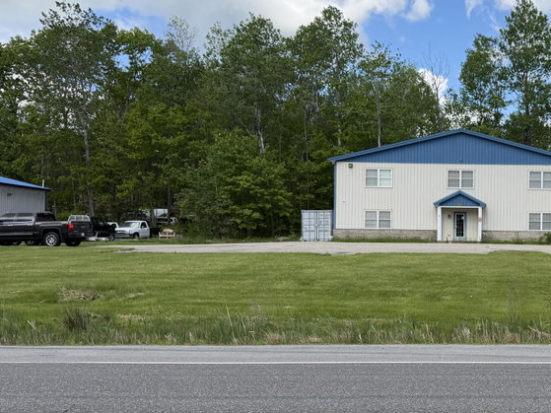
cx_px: 488
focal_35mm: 44
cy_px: 236
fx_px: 700
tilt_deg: +0.9
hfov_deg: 40.0
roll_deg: -0.8
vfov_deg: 32.8
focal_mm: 6.76
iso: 100
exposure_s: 1/3584
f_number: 1.78
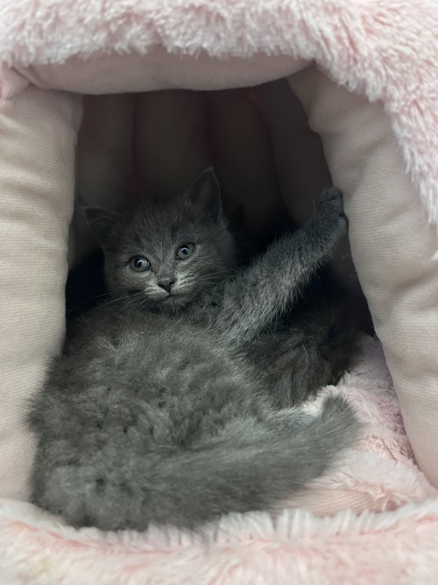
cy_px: 292
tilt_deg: -7.9
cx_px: 219
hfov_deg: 53.0
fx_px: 439
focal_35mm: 26
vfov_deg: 67.3
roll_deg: +1.3
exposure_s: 1/30
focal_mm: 5.7
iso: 640
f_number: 1.5
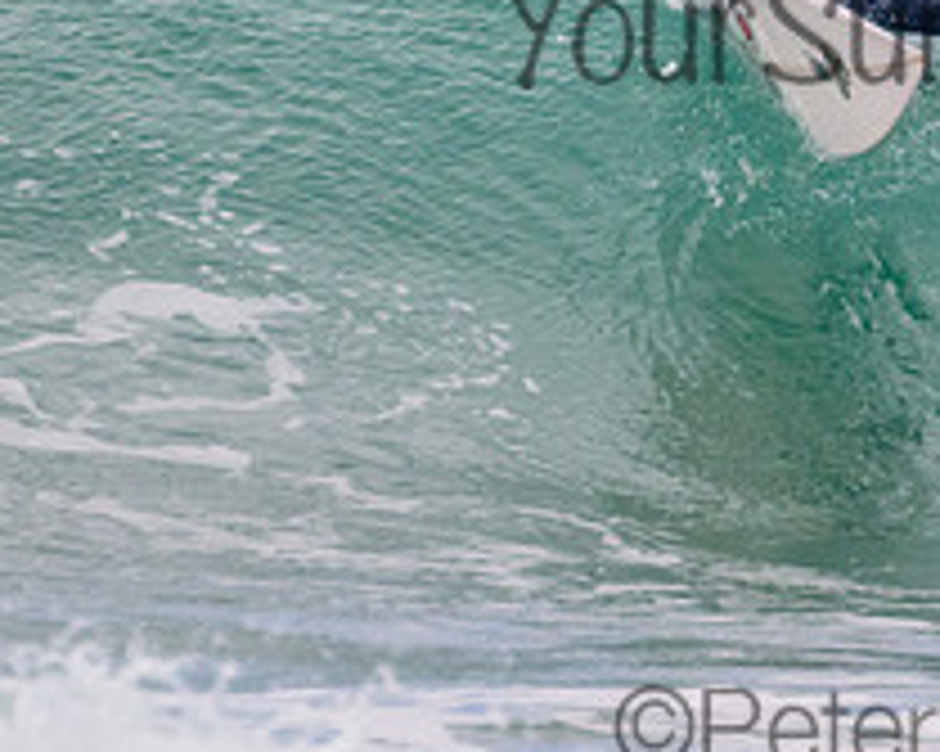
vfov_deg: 0.7
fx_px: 58062
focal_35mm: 2088
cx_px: 962
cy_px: -20
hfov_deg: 0.9
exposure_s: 1/2000
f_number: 13
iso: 2500
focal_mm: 800
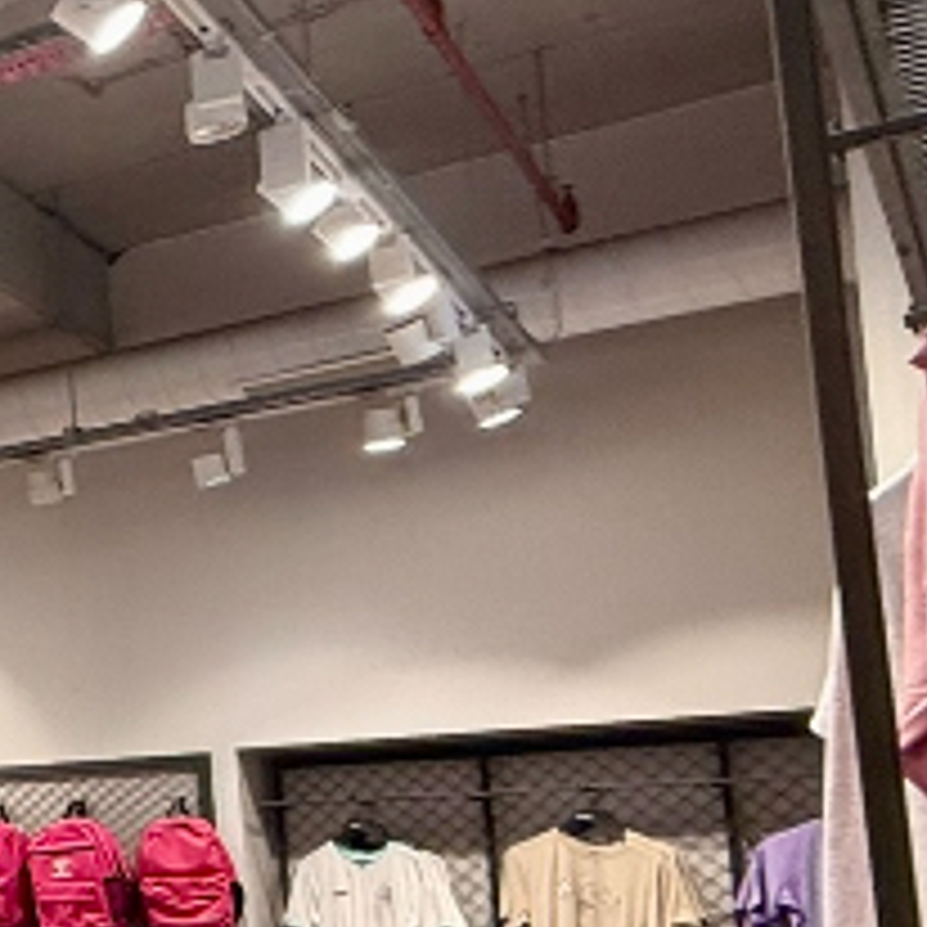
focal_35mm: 60
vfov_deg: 28.0
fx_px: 1818
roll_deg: -0.4
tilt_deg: +8.5
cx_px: -1130
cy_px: 752
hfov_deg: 16.7
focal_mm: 2.22
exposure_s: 1/100
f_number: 2.2
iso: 125
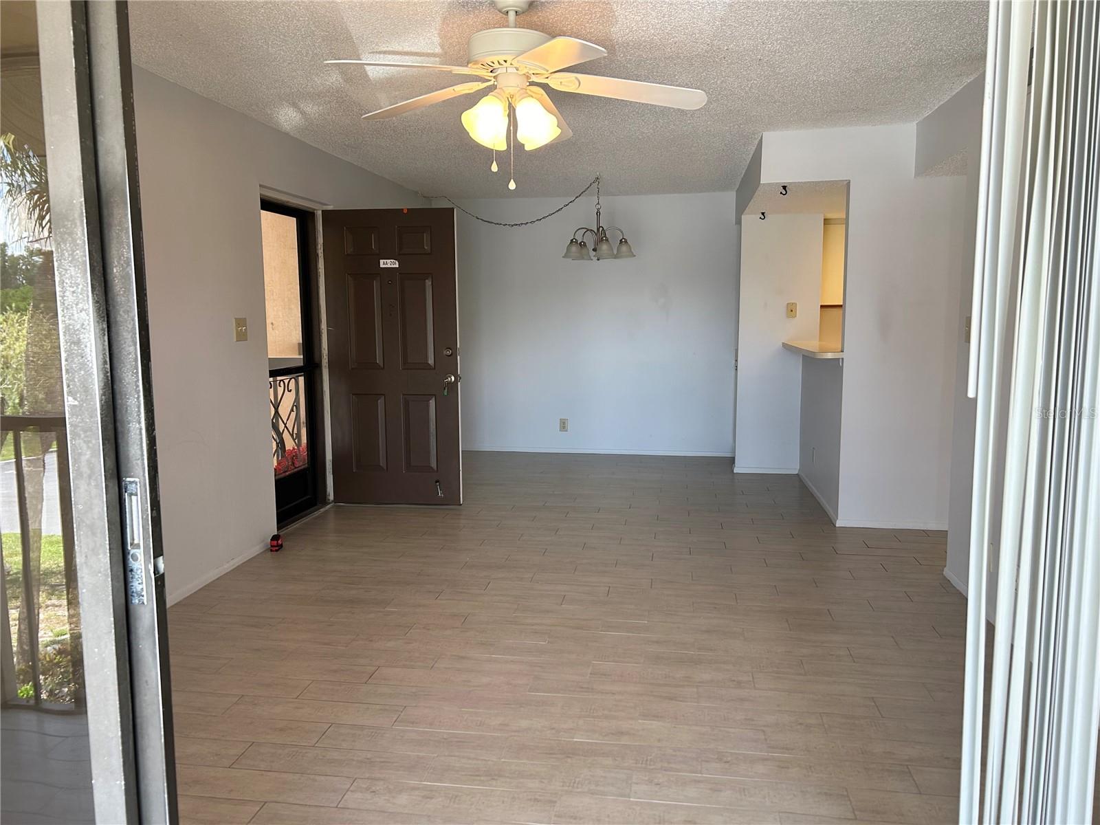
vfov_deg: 53.1
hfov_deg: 67.3
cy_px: 412
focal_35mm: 26
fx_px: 826
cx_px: 550
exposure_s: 1/120
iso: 100
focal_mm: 5.7
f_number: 1.5
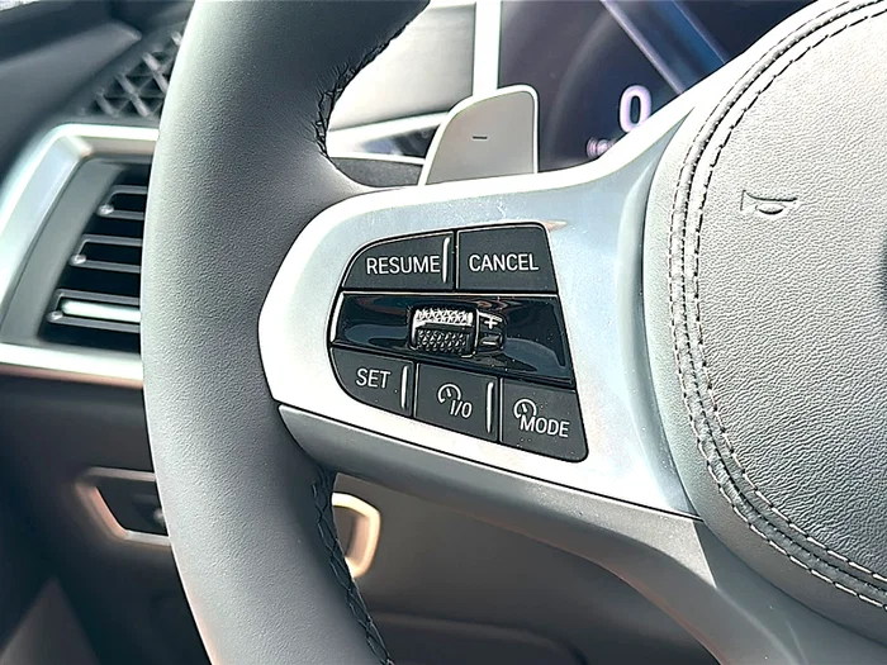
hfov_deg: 43.9
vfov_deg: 33.6
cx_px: 444
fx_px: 1102
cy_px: 332
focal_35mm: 43
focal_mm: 6.86
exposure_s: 1/459
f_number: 1.78
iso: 80
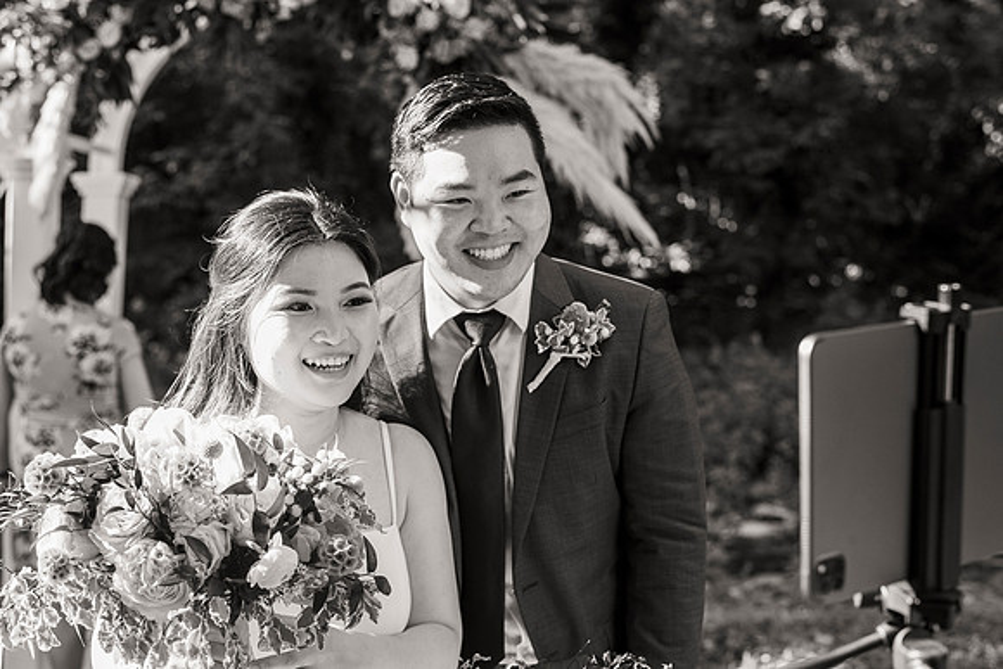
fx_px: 1393
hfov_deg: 39.6
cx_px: 502
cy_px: 334
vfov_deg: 27.0
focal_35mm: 50
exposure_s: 1/640
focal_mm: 50
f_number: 4
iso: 1000
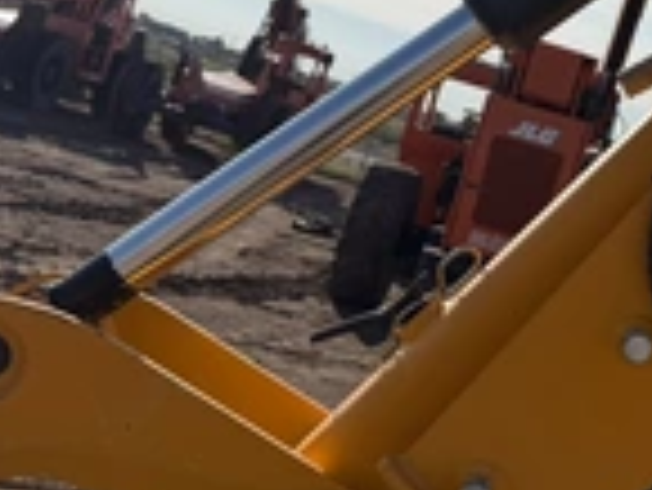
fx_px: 1244
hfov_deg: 27.1
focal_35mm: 66
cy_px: 139
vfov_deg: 22.1
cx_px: 706
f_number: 1.78
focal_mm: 6.76
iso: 100
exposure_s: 1/10309
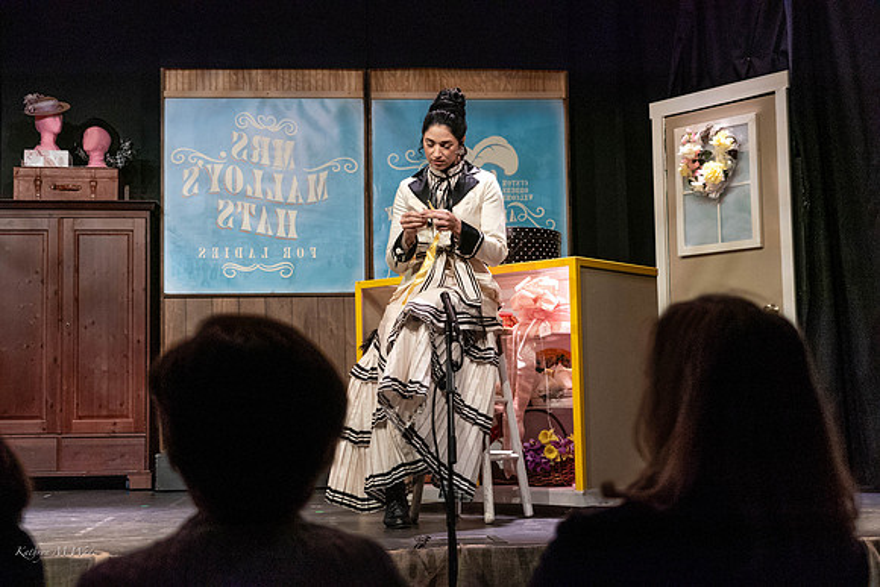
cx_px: 440
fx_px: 1271
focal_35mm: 52
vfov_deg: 26.0
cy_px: 294
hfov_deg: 38.2
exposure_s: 1/400
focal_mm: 52
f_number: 4.5
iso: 4000
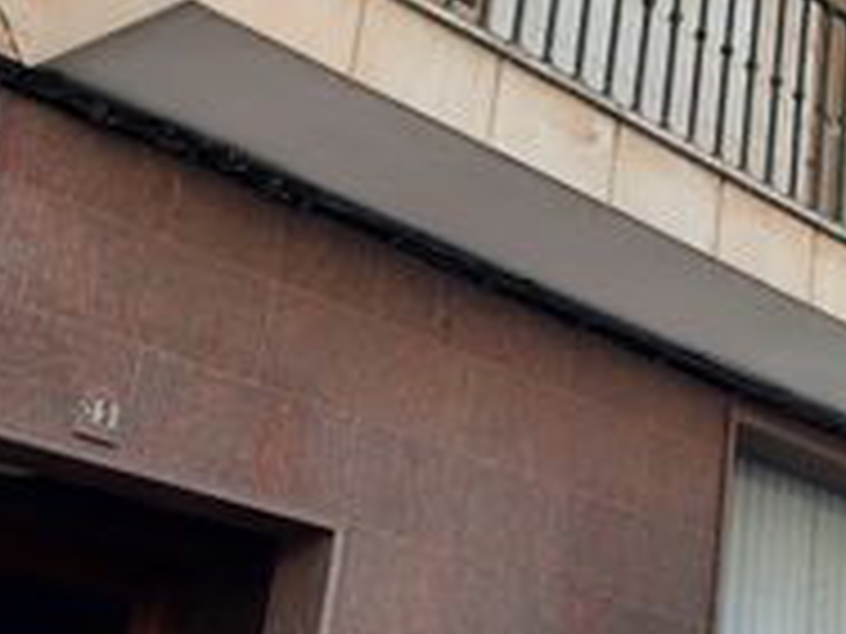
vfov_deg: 18.4
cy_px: 247
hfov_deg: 23.6
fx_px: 1955
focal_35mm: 80
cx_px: 810
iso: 32
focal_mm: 4.6
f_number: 2
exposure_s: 1/325
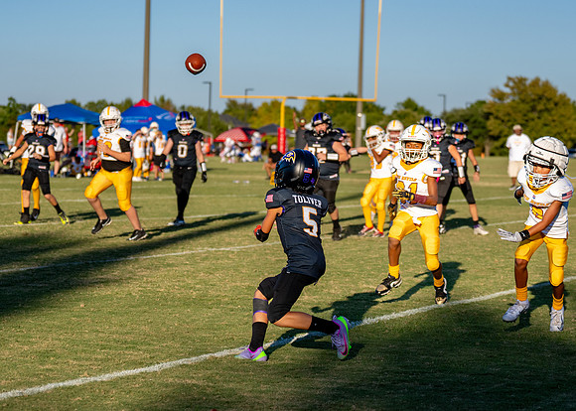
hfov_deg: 16.7
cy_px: 251
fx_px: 1959
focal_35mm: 120
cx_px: 293
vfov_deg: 12.0
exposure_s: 1/2500
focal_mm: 70
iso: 160
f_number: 2.8
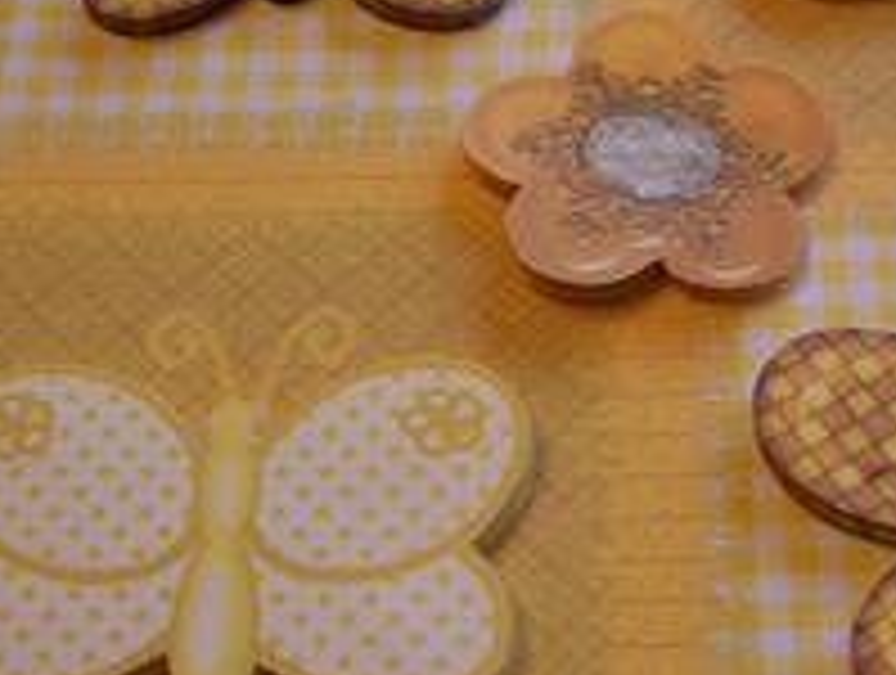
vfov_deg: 18.7
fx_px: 2049
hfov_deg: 24.5
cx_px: 648
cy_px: 297
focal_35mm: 79
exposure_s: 1/125
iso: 80
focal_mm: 6.3
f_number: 3.1
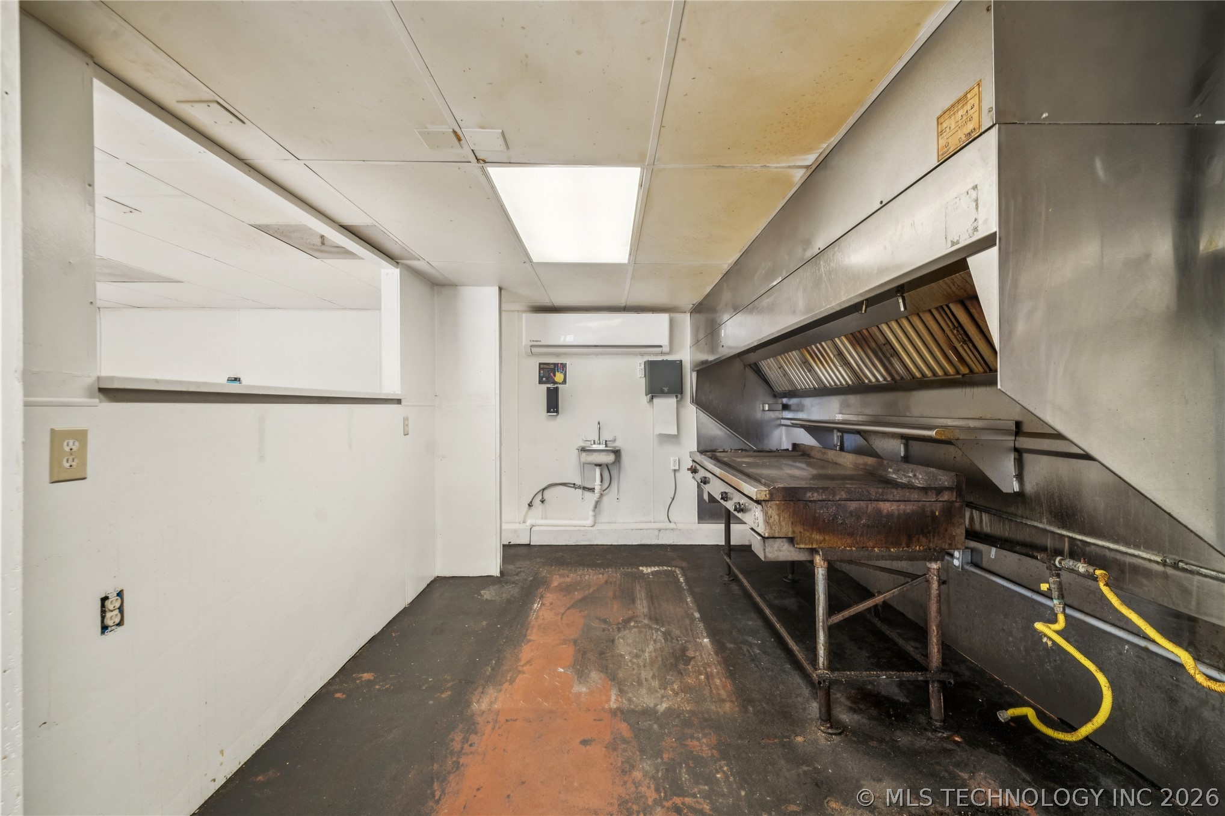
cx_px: 612
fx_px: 476
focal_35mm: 14
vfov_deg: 81.2
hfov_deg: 104.3
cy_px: 408
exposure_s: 1/8
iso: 640
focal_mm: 14
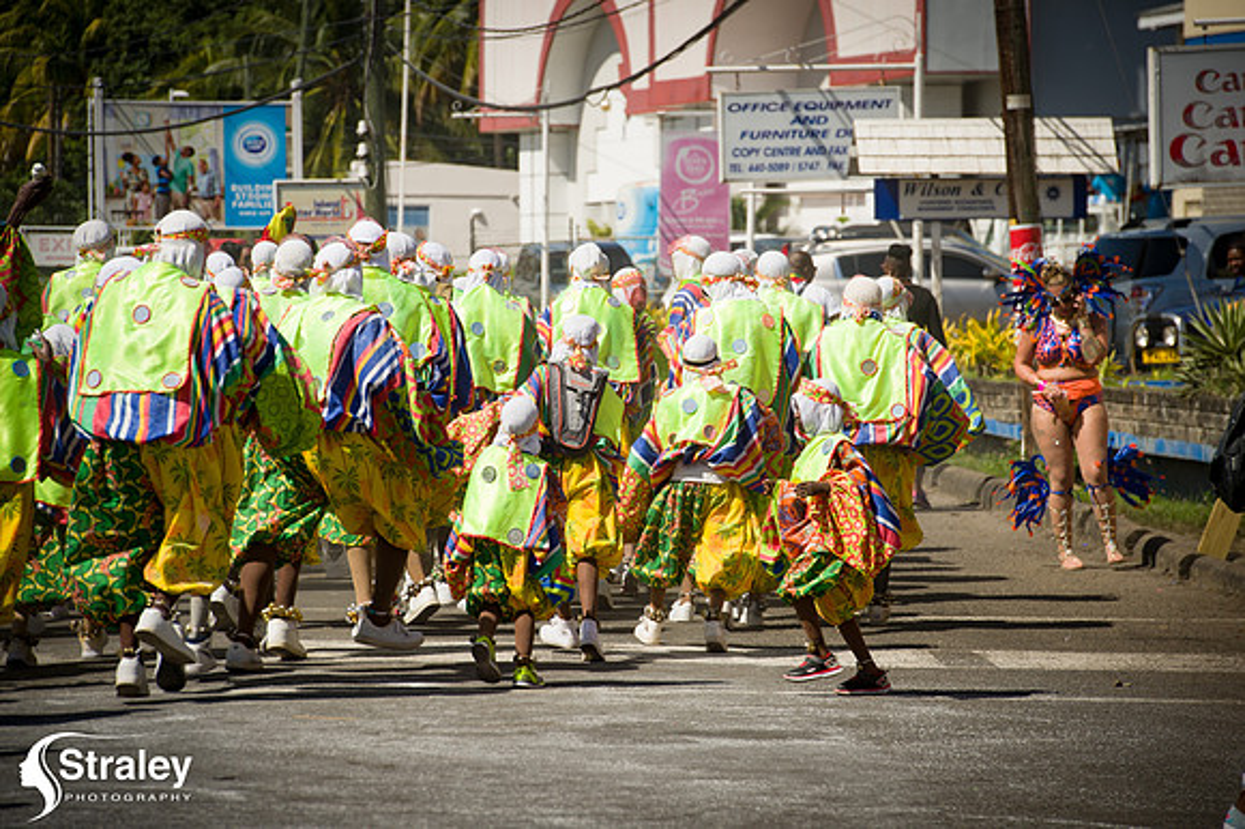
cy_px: 414
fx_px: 6912
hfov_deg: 10.3
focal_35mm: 200
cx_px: 622
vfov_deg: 6.9
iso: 100
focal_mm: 200
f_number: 9
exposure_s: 1/320
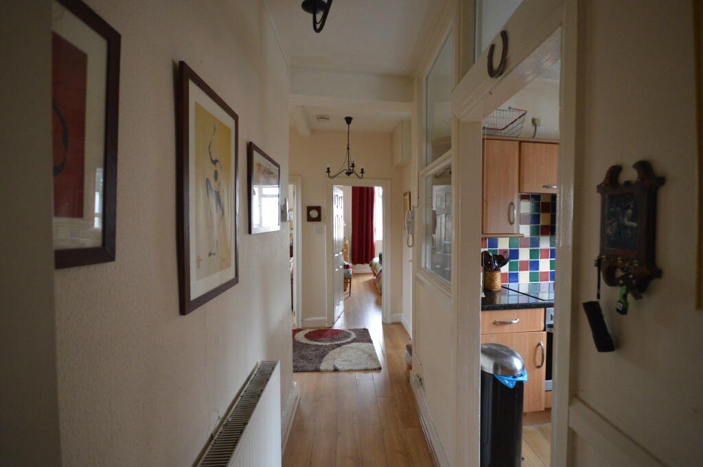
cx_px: 352
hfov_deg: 95.0
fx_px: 322
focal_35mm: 16
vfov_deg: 72.0
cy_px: 234
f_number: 4.2
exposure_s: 1/60
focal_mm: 11
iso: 1600
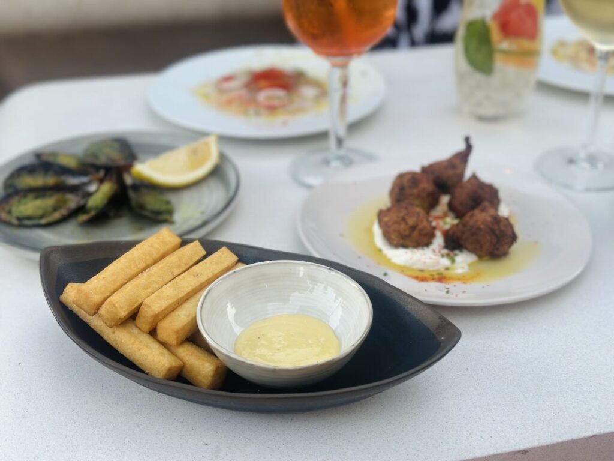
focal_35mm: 48
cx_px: 307
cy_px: 230
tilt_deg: -29.8
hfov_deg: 39.7
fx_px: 851
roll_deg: +0.0
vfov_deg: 30.3
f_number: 1.78
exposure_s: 1/164
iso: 64
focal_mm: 6.86
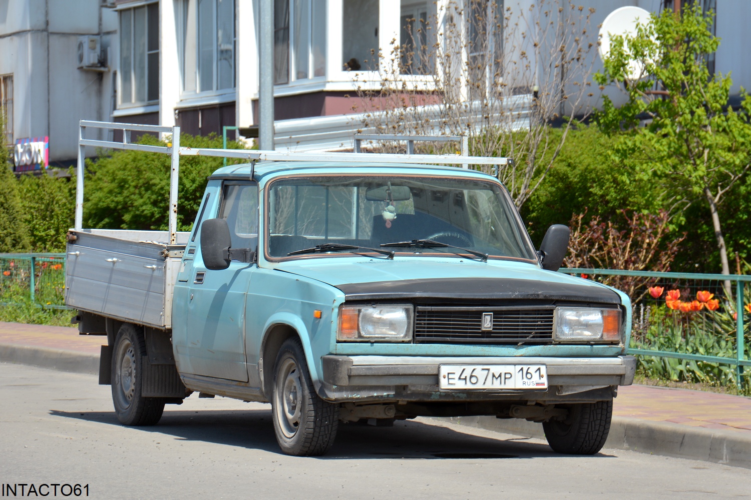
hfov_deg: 10.6
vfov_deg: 7.0
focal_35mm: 195
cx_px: 376
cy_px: 250
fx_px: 4066
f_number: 8
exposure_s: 1/250
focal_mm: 130
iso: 110
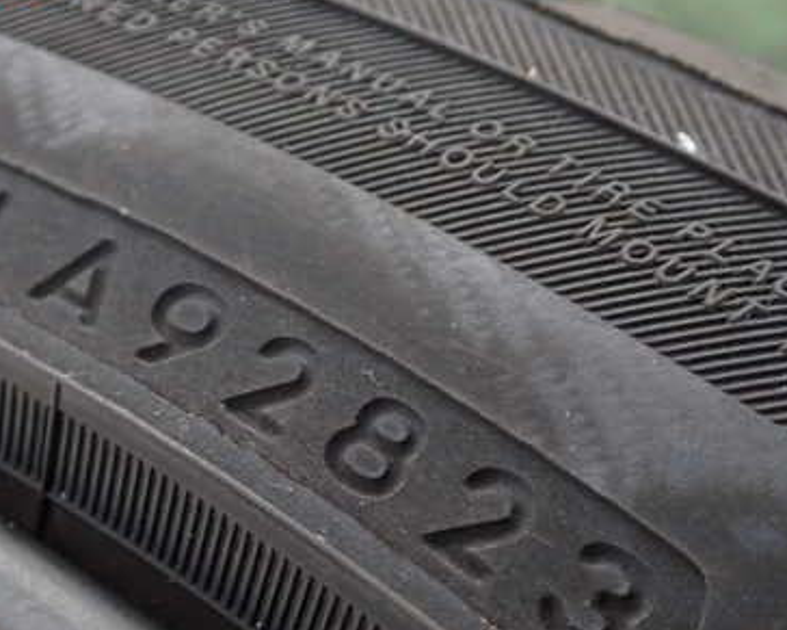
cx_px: 316
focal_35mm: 58
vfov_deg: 26.1
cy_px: 429
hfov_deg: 32.4
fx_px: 1351
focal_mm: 6.37
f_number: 2.5
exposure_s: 1/40
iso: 800
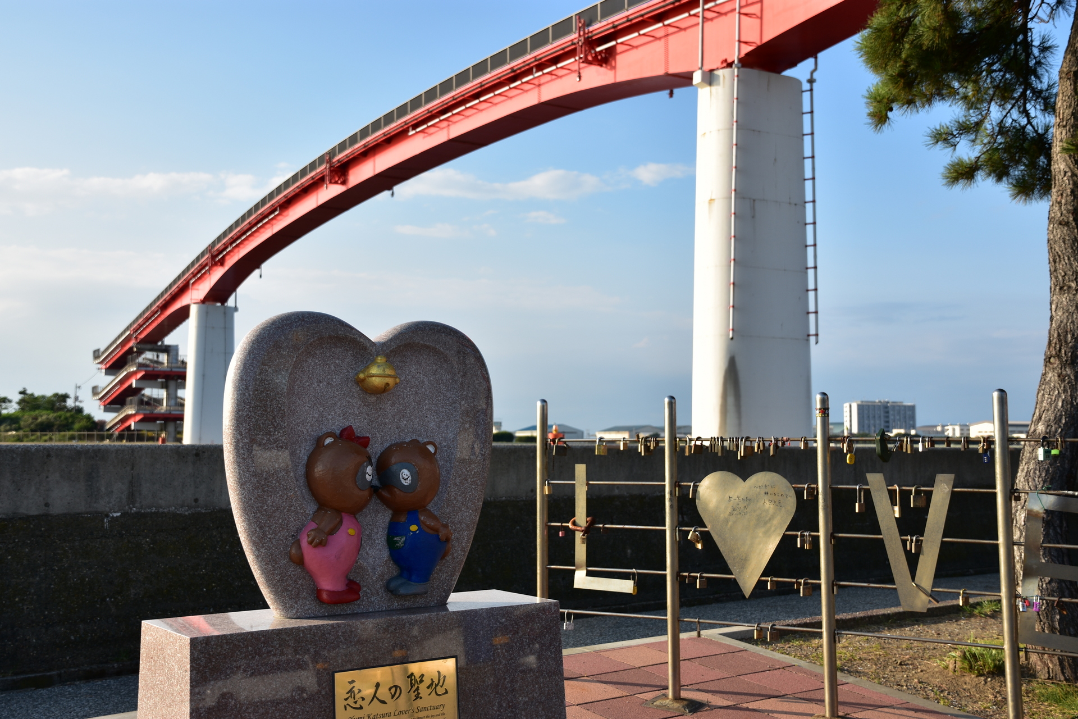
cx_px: 539
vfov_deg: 34.2
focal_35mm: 39
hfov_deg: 49.6
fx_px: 1168
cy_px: 360
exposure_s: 1/640
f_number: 4
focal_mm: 26
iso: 100
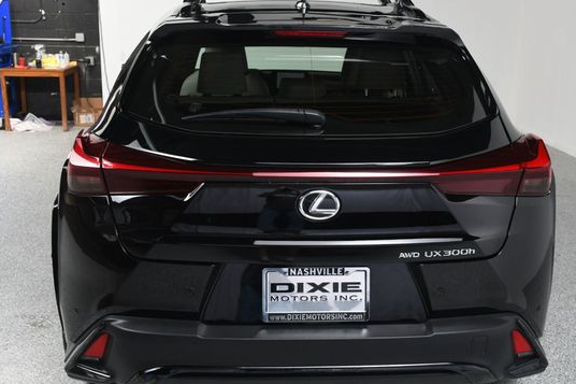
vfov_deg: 31.2
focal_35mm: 43
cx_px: 302
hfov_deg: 45.4
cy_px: 179
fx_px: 688
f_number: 9
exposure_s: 1/160
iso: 100
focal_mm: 24
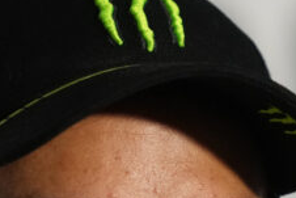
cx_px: 169
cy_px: 387
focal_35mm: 2017
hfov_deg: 1.0
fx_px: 16594
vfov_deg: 0.7
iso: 3200
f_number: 2.8
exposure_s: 1/800
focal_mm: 400
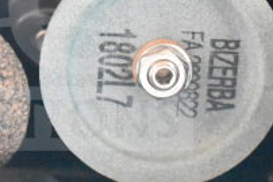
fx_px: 895
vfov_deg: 11.6
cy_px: 44
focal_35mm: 118
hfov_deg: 17.1
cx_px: 41
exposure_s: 1/40
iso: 18000
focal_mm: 26
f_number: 4
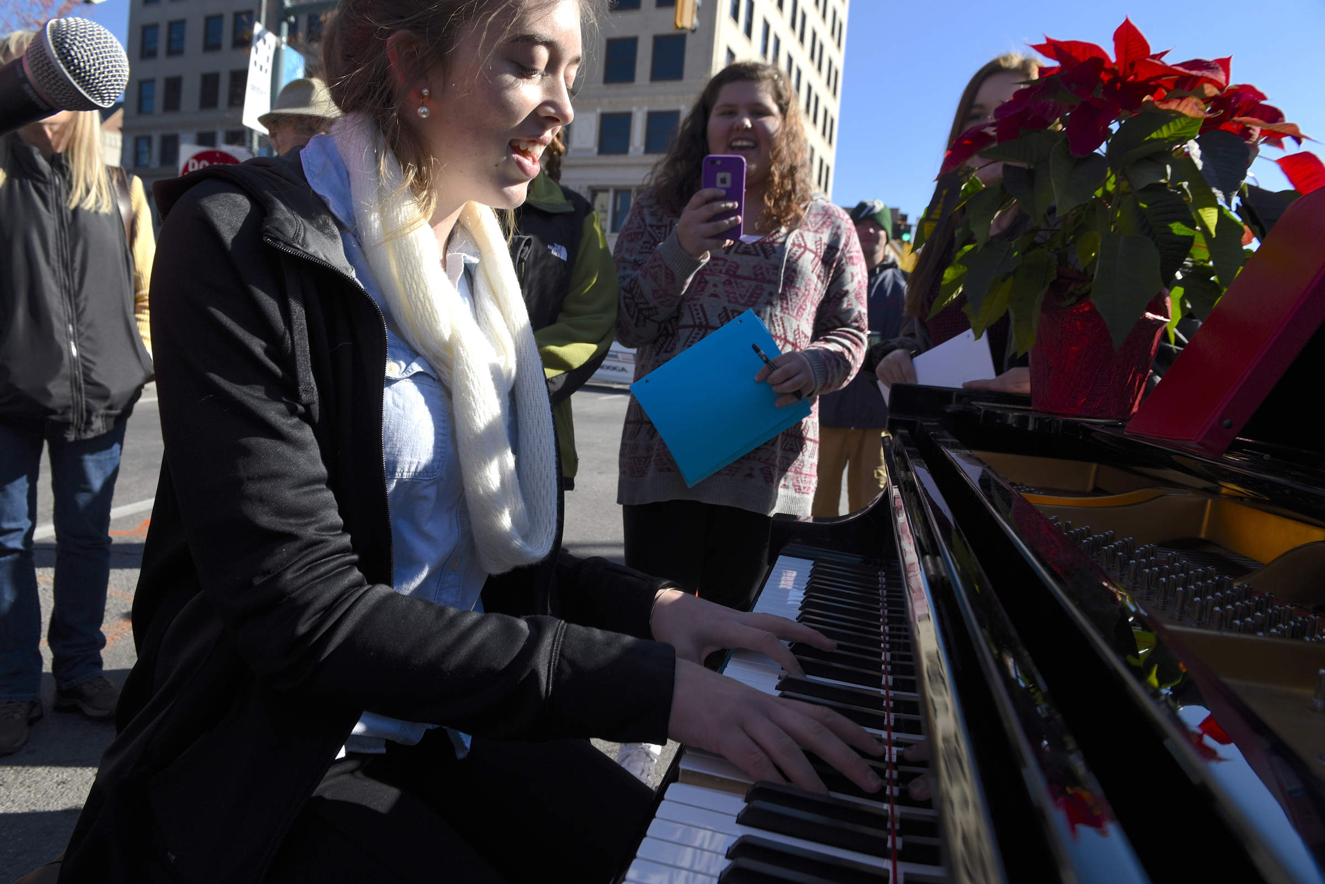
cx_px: 662
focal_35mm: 24
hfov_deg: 73.7
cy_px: 442
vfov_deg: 53.2
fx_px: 884
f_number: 8
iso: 100
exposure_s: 1/250
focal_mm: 24
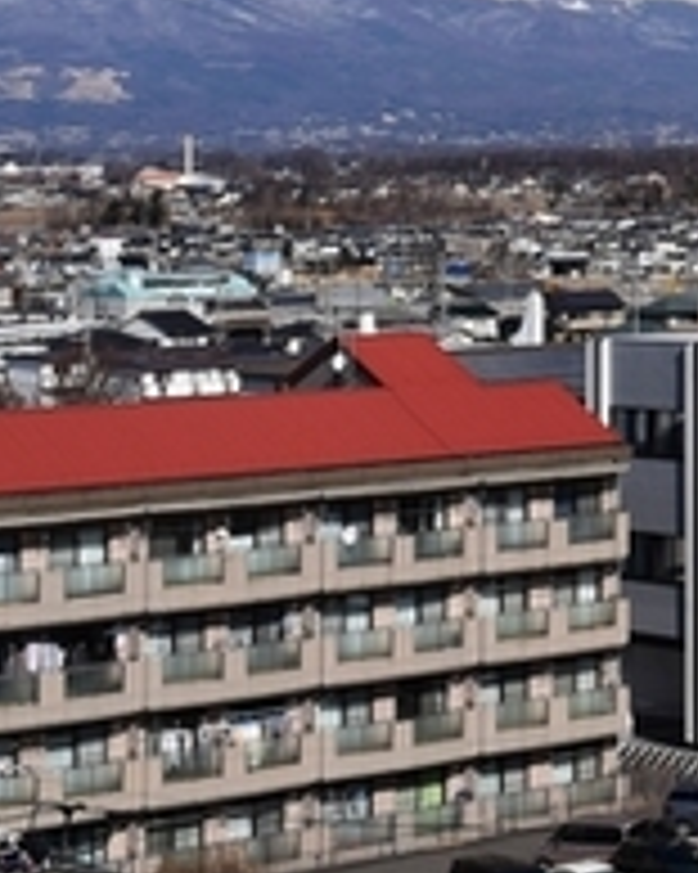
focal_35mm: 122
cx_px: 1432
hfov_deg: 11.3
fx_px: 3153
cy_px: -20
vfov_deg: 15.5
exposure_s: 1/640
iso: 200
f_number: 11
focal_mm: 24
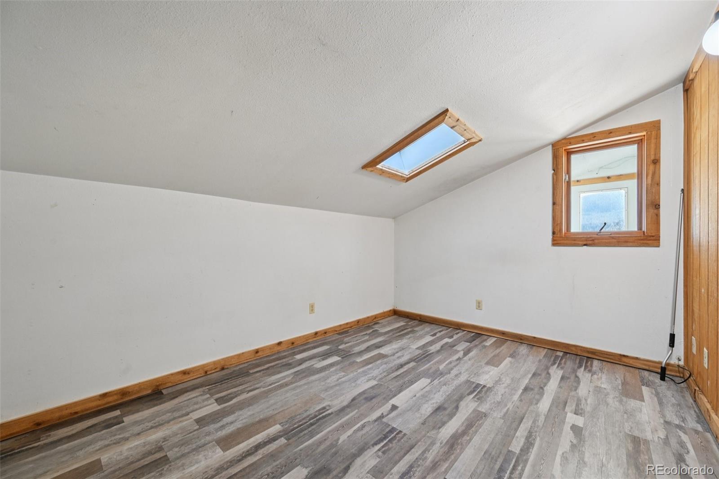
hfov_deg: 104.3
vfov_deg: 81.2
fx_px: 280
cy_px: 240
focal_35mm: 14
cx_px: 360
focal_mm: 14
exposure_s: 1/6
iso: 400
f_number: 8
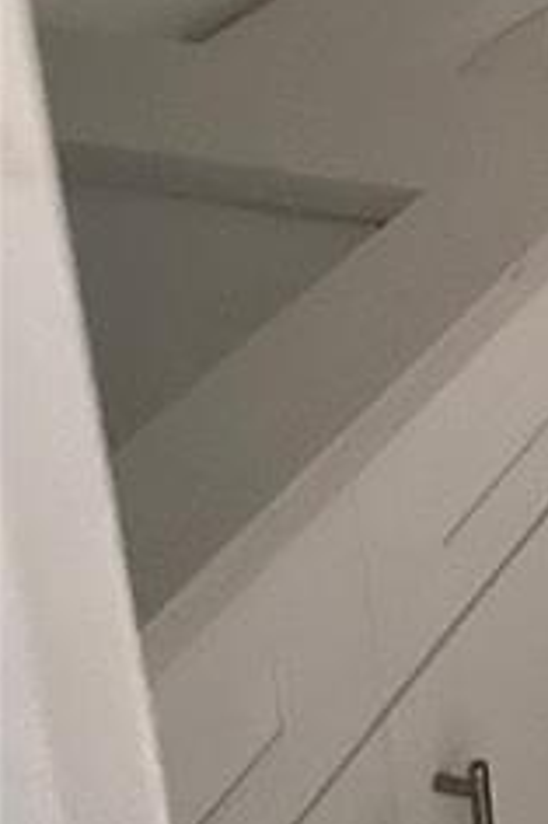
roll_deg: +1.7
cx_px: 1002
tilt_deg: -15.6
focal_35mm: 88
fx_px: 2012
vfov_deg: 21.5
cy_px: -157
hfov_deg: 13.8
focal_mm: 4.25
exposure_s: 1/10
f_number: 1.8
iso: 500
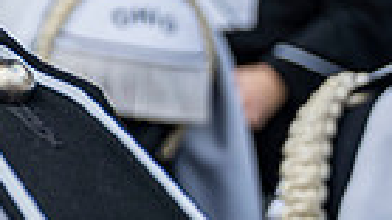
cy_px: -126
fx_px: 1091
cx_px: -386
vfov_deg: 11.0
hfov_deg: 16.0
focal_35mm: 105
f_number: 4
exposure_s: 1/800
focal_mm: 24
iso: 400
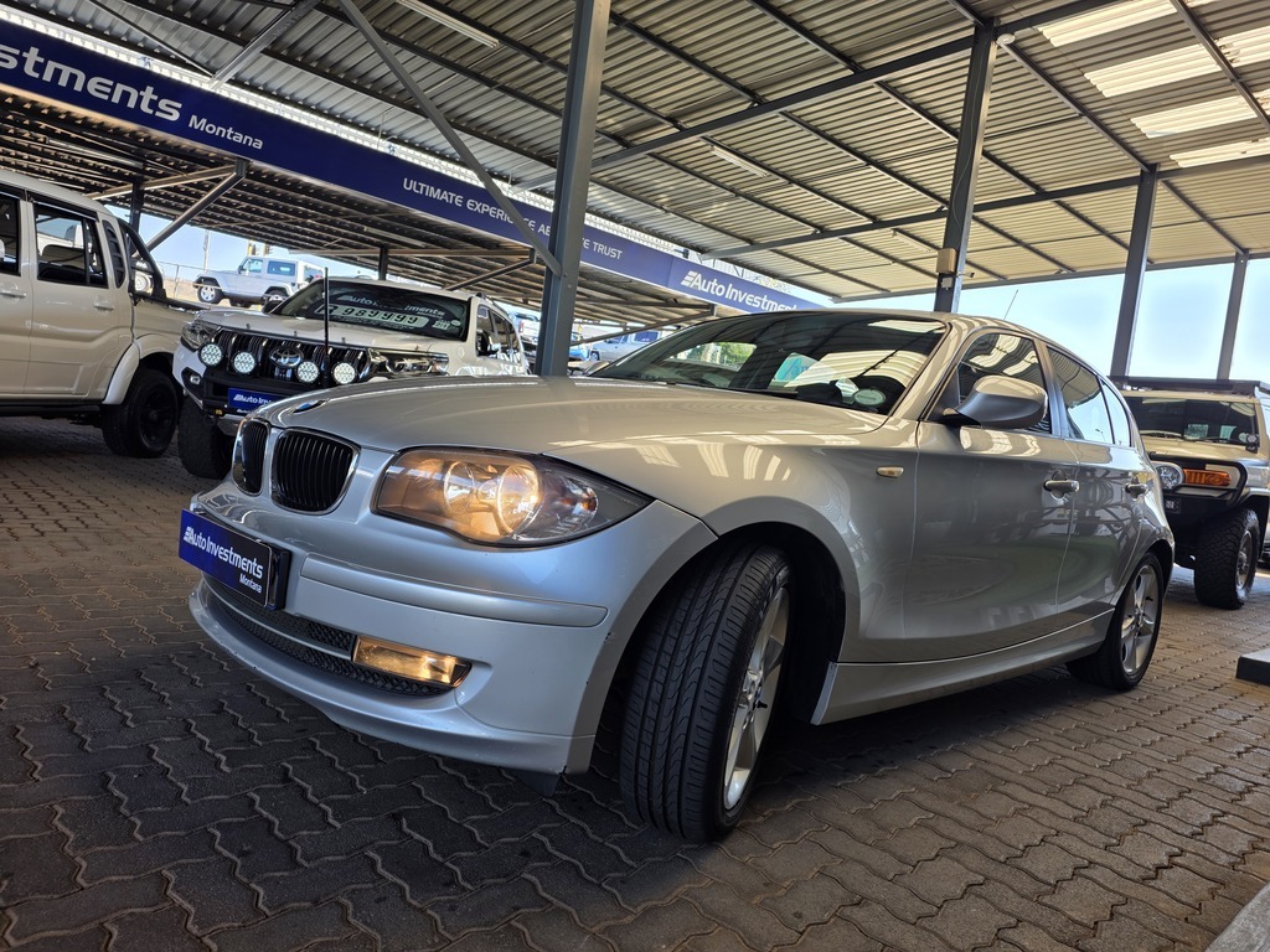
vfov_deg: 58.9
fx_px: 844
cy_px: 476
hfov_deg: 73.9
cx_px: 635
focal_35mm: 23
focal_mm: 6.25
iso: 12
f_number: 1.7
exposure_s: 1/107
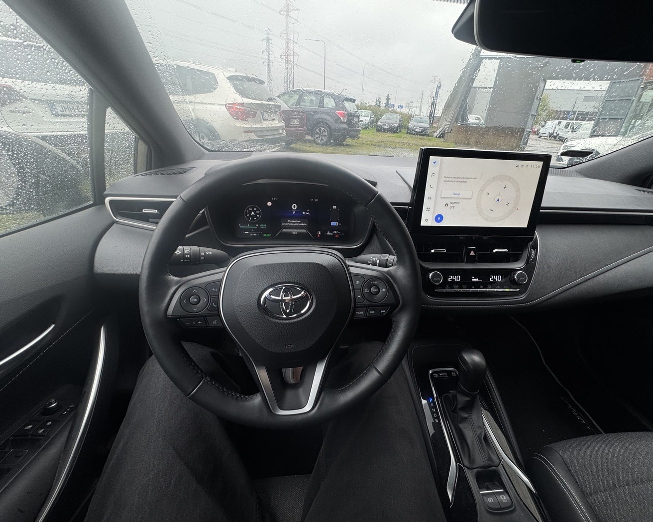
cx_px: 336
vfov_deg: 84.0
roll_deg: -2.5
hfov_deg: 96.8
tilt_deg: -24.6
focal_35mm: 15
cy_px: 254
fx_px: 290
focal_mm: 2.22
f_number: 2.2
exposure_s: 1/99
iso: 50
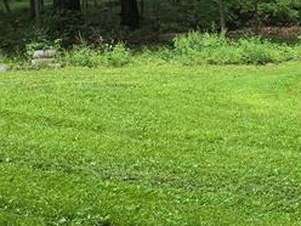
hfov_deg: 18.1
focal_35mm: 95
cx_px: 471
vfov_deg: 15.6
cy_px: 109
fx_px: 826
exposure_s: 1/120
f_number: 1.7
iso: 250
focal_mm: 6.3
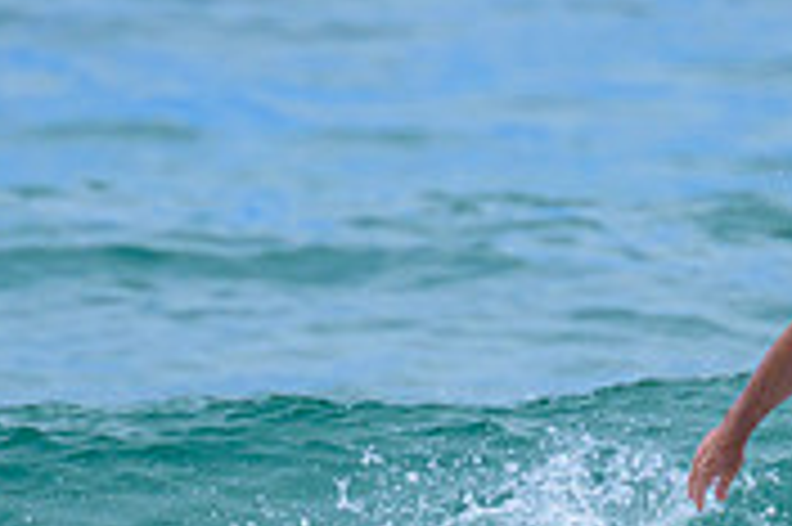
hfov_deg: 0.9
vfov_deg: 0.6
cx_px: 534
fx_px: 51651
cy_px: 576
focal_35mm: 2350
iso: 360
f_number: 8
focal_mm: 560
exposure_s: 1/2000
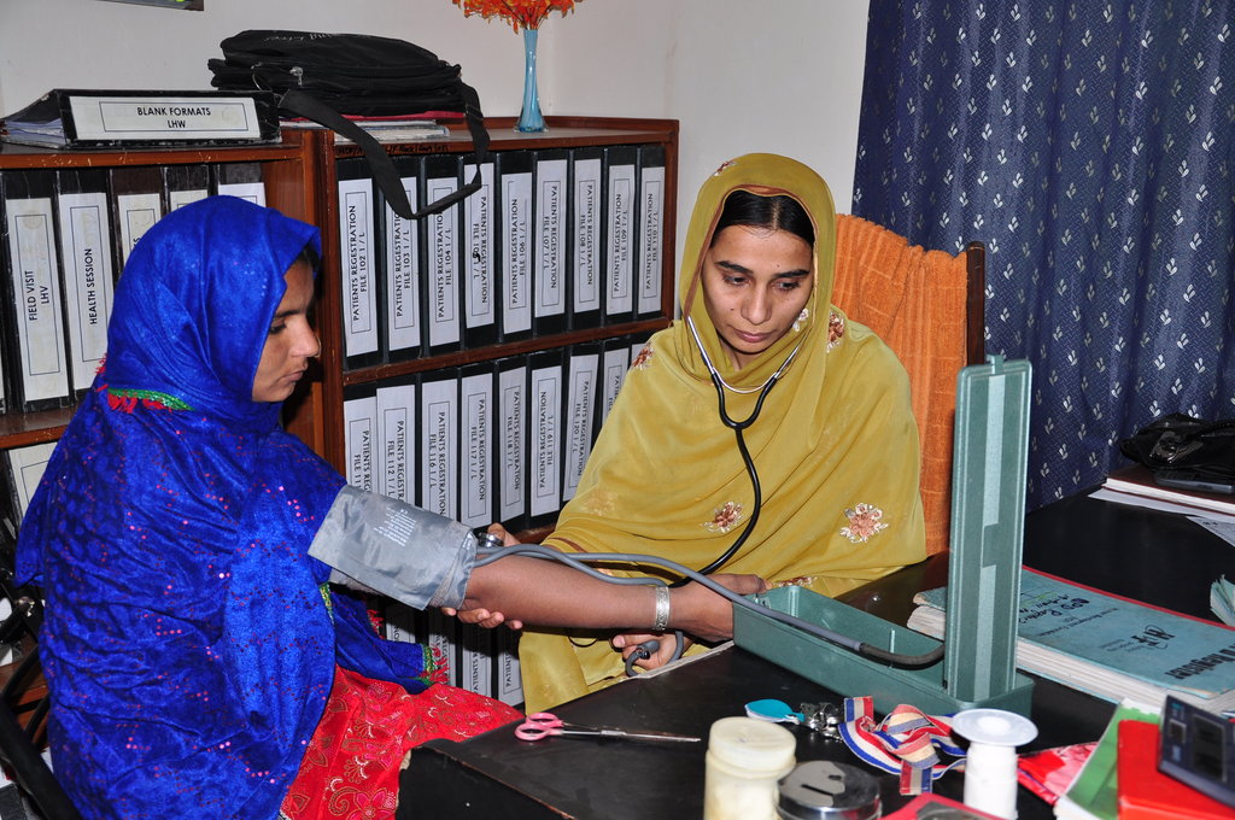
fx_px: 1439
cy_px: 410
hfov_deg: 46.5
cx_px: 618
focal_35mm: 42
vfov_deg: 31.8
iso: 200
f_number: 4
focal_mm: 28
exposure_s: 1/60
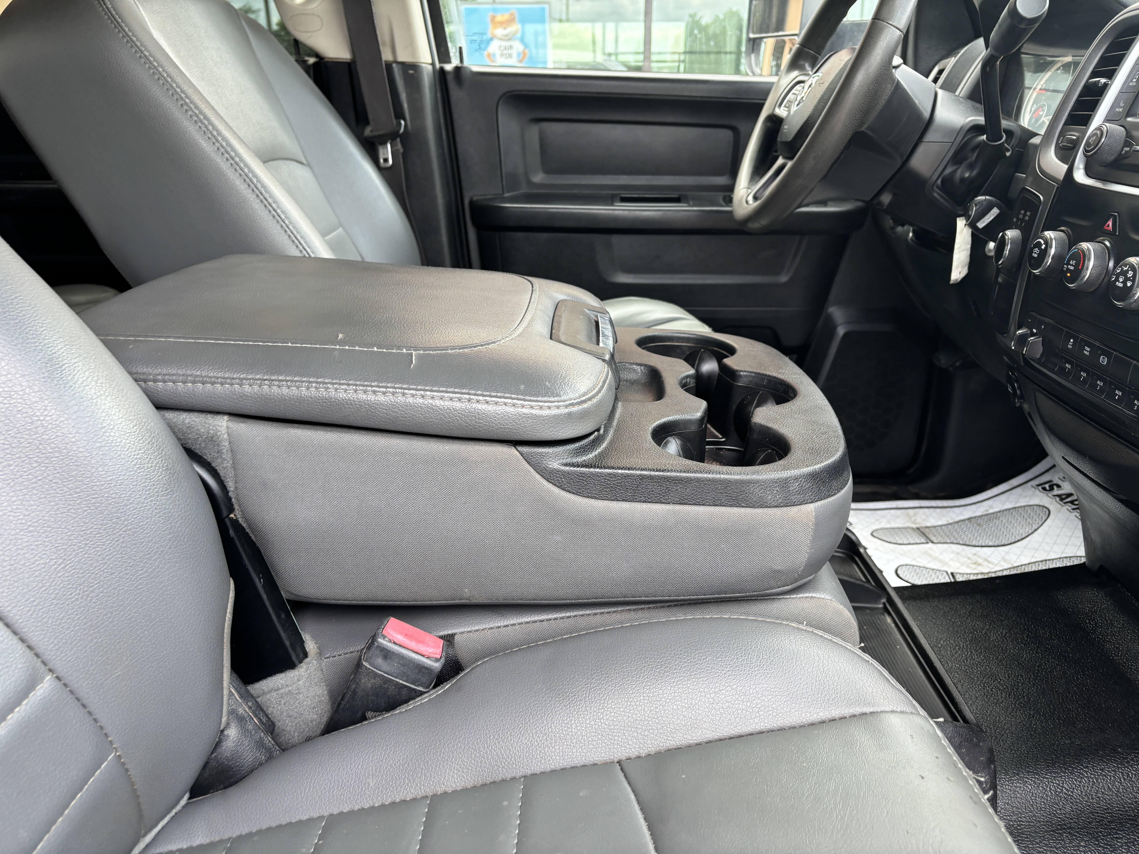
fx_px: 856
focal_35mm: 26
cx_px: 570
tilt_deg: -22.3
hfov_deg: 67.3
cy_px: 427
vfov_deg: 53.1
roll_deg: +2.6
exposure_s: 1/121
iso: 80
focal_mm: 5.96
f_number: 1.6
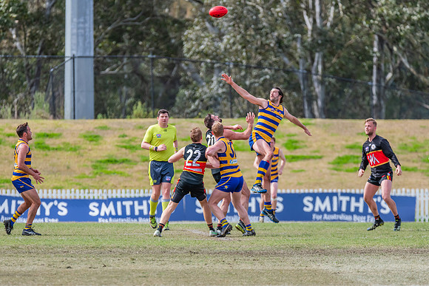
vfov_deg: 3.3
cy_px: 154
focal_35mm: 411
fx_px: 4899
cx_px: 197
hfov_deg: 5.0
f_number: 7.1
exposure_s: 1/1600
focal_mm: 380
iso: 800
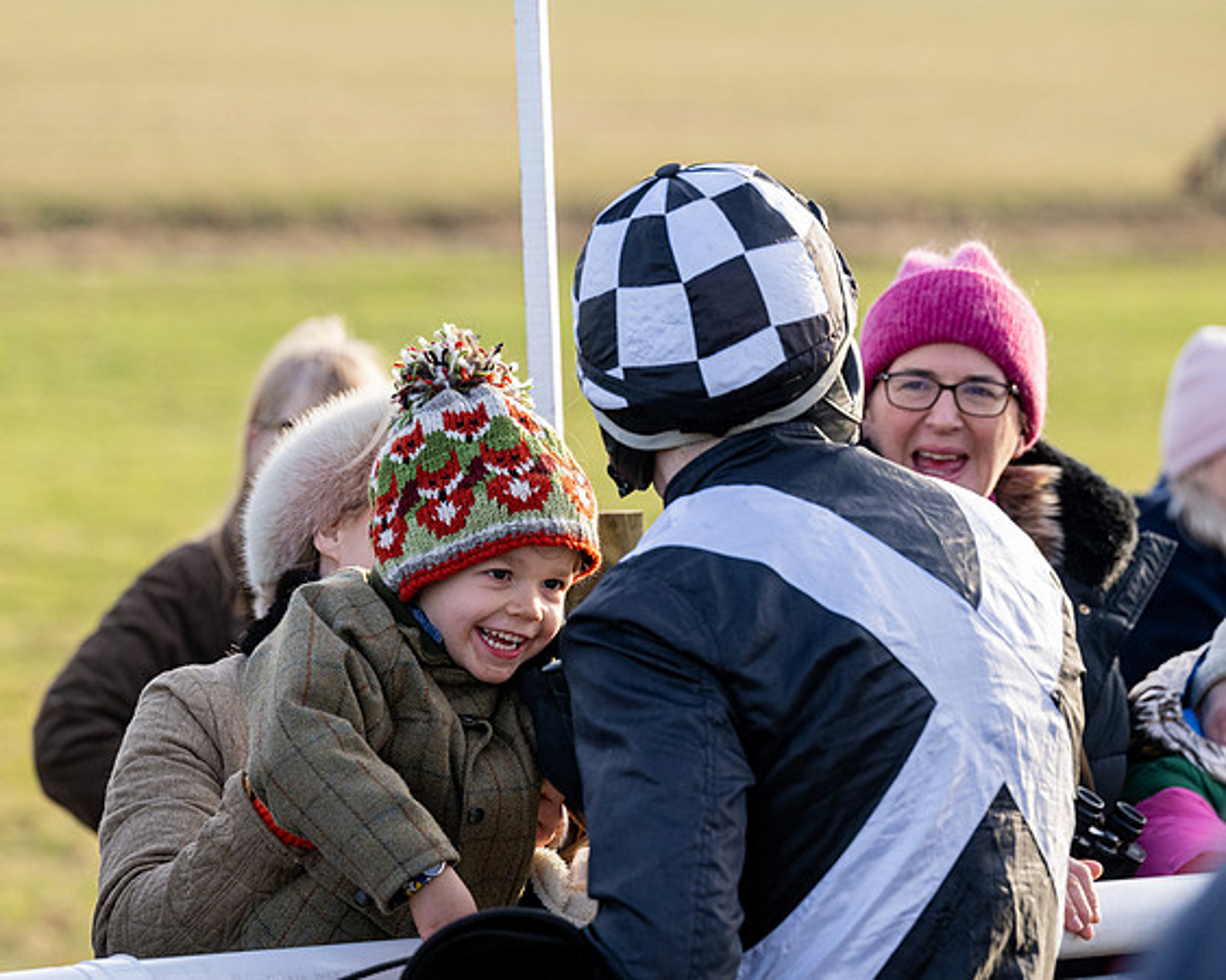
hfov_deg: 9.8
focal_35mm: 198
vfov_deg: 7.8
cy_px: 428
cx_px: 461
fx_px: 7176
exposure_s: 1/1250
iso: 800
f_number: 5
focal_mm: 155
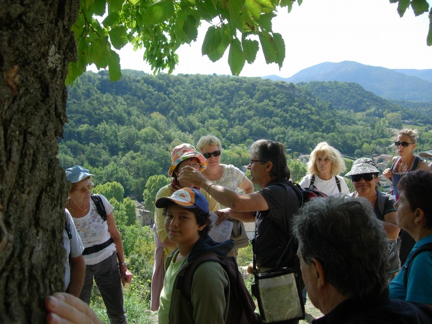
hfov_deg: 49.0
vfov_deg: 37.7
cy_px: 162
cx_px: 216
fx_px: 474
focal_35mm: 38
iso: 64
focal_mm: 7.8
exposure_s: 1/724
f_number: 2.8
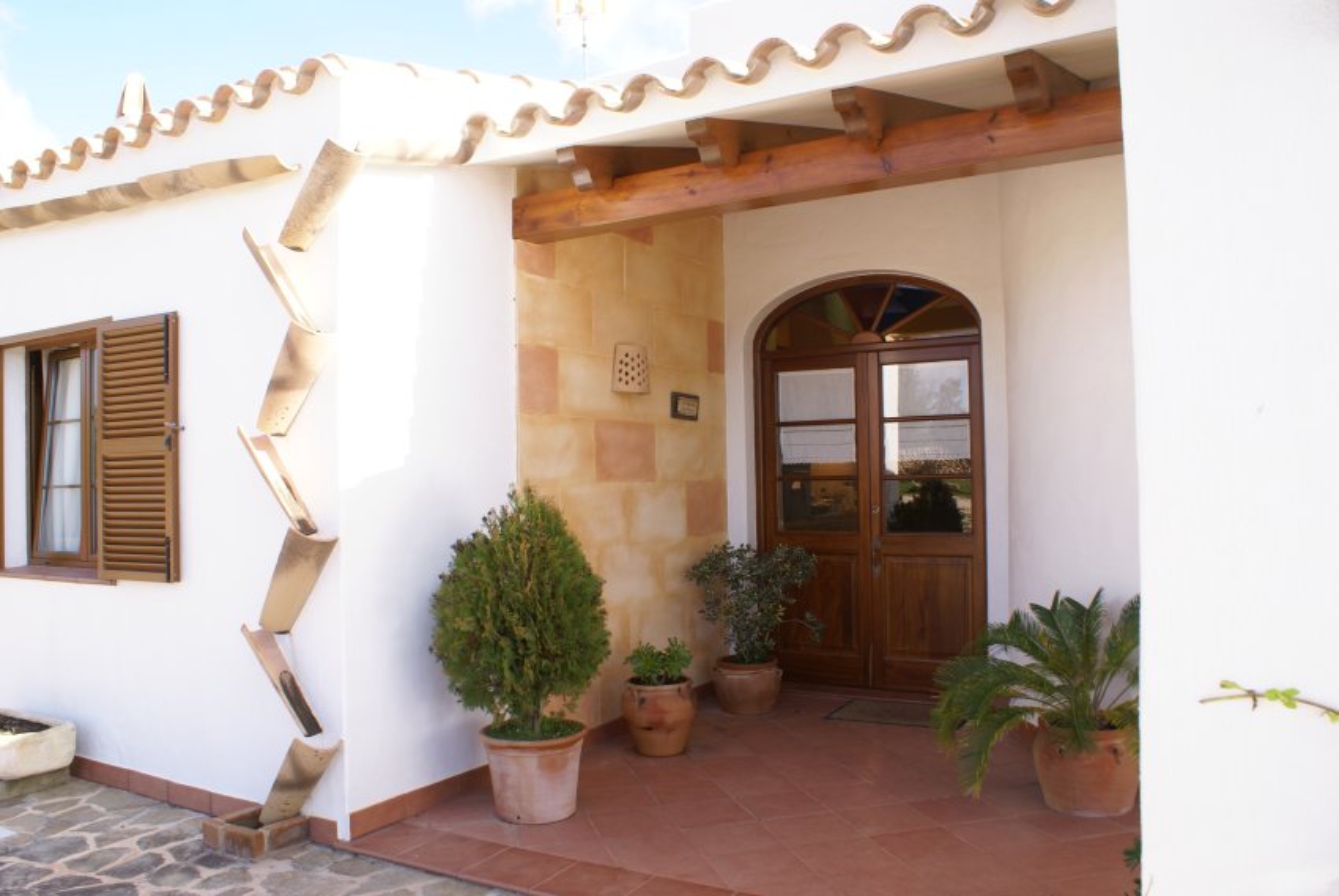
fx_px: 1005
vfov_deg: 48.0
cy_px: 448
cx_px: 670
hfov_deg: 67.3
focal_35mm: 27
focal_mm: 18
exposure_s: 1/60
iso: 100
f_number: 8
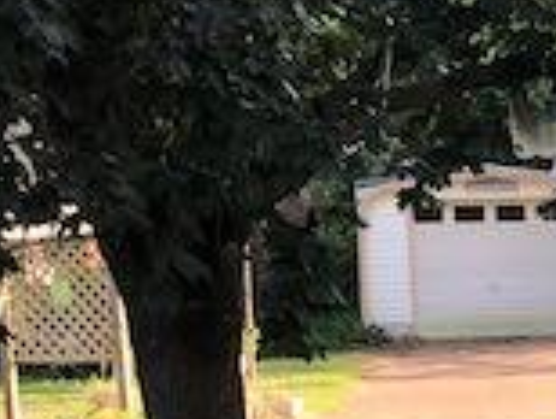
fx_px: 1866
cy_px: 470
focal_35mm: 116
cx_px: 996
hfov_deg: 14.8
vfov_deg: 12.6
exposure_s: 1/120
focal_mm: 3.99
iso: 50
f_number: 1.8
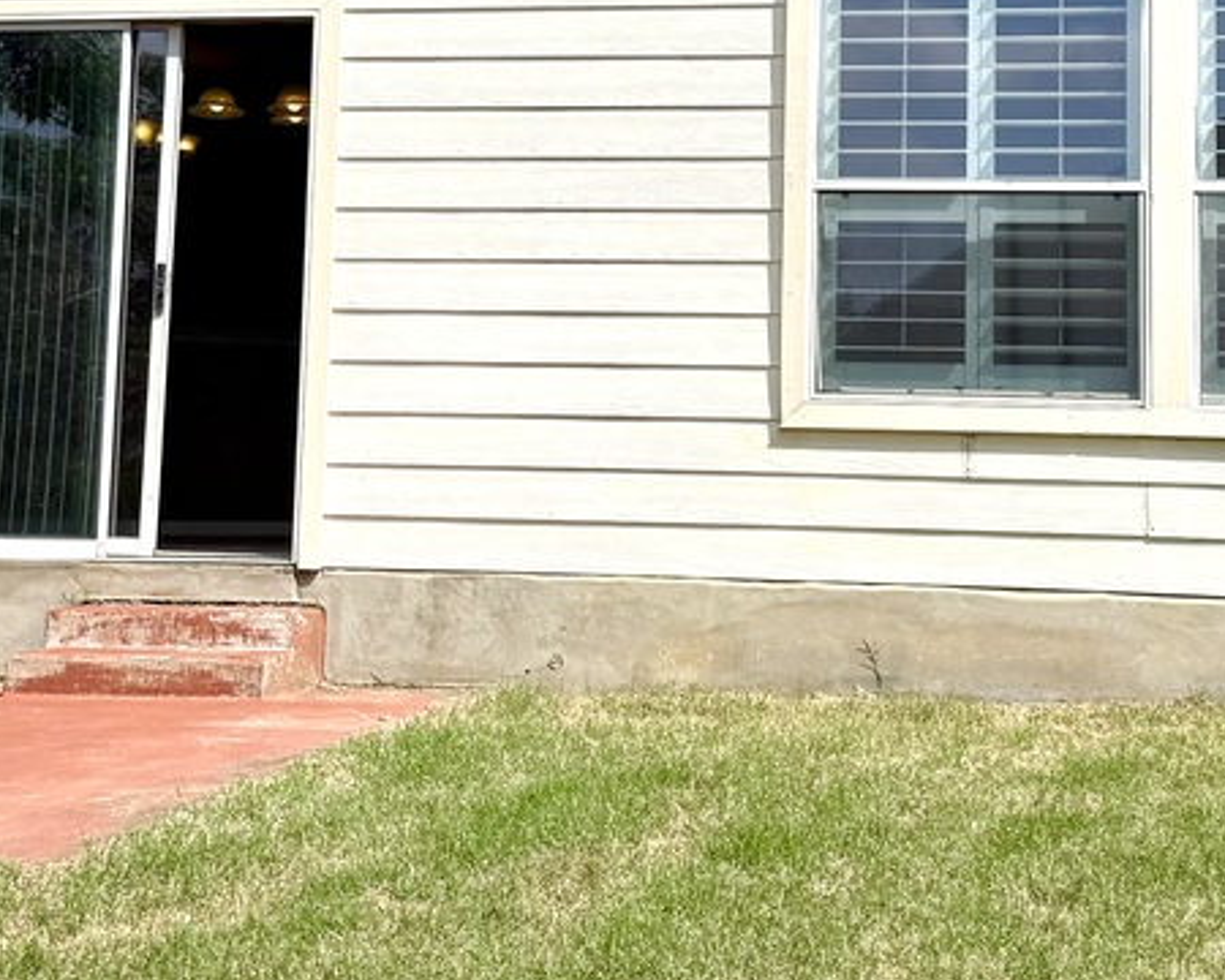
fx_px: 2719
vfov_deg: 20.0
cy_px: 84
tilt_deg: +8.5
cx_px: 675
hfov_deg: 25.4
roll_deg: -1.5
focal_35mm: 75
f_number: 1.78
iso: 80
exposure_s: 1/8130
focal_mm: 6.76
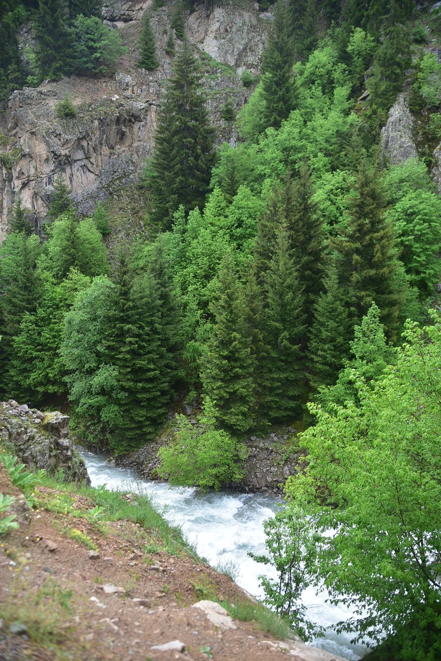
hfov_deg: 27.0
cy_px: 330
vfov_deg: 39.6
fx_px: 918
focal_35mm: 50
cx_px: 220
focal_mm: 50
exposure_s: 1/125
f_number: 3.5
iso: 160
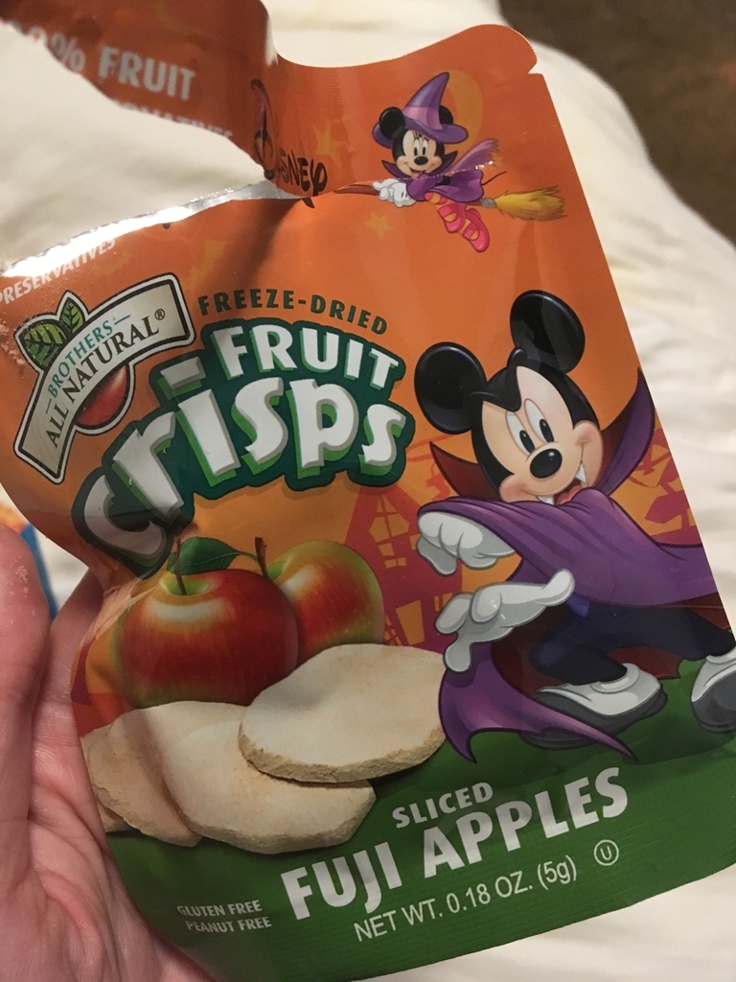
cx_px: 368
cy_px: 491
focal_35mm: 29
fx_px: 822
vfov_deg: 61.7
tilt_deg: -61.3
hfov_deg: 48.2
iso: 200
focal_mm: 4.15
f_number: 2.2
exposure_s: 1/20
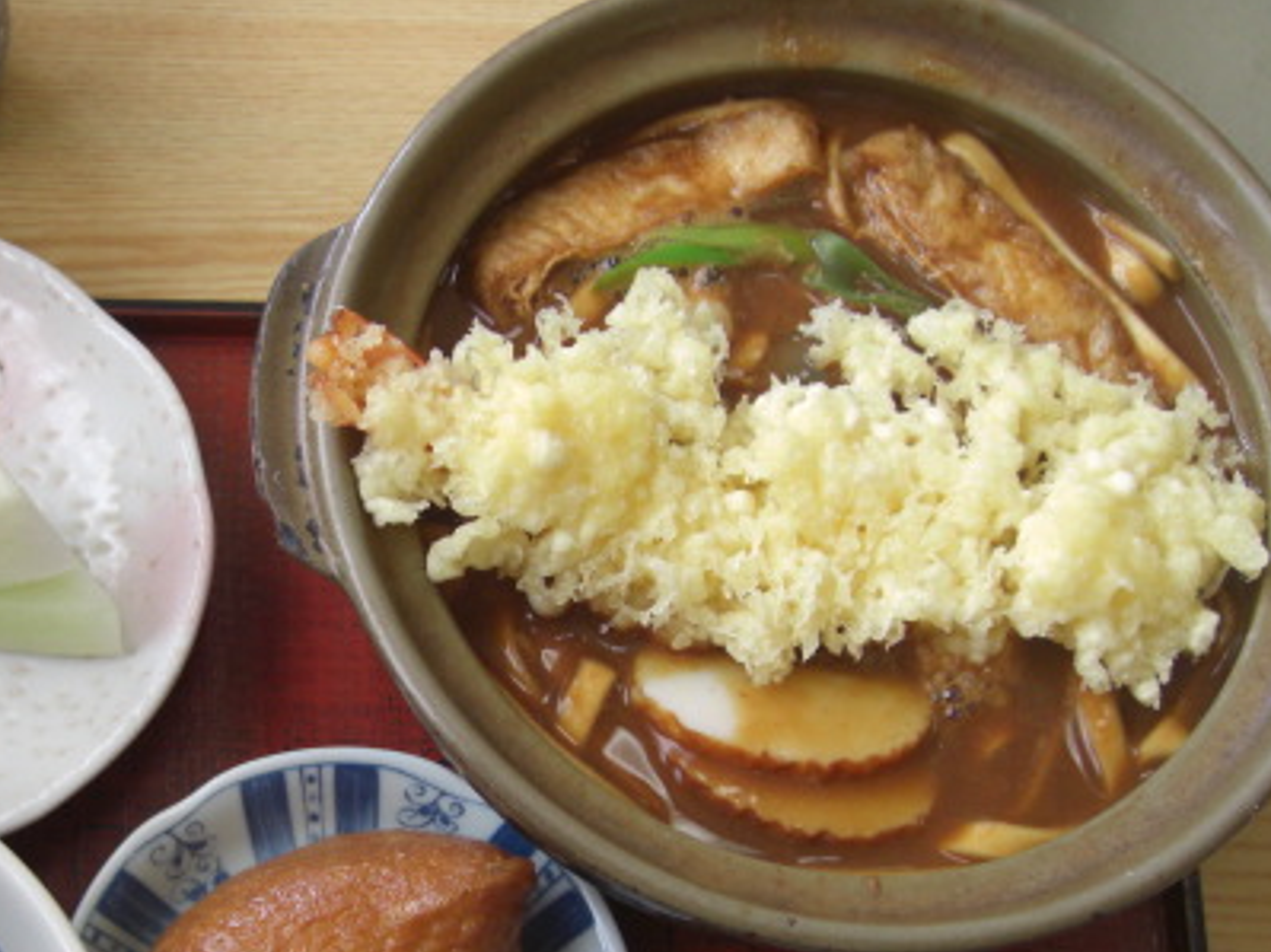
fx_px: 2239
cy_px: 697
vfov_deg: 23.8
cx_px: 370
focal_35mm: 61
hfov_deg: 31.3
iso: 200
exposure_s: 1/80
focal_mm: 7.9
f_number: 2.8
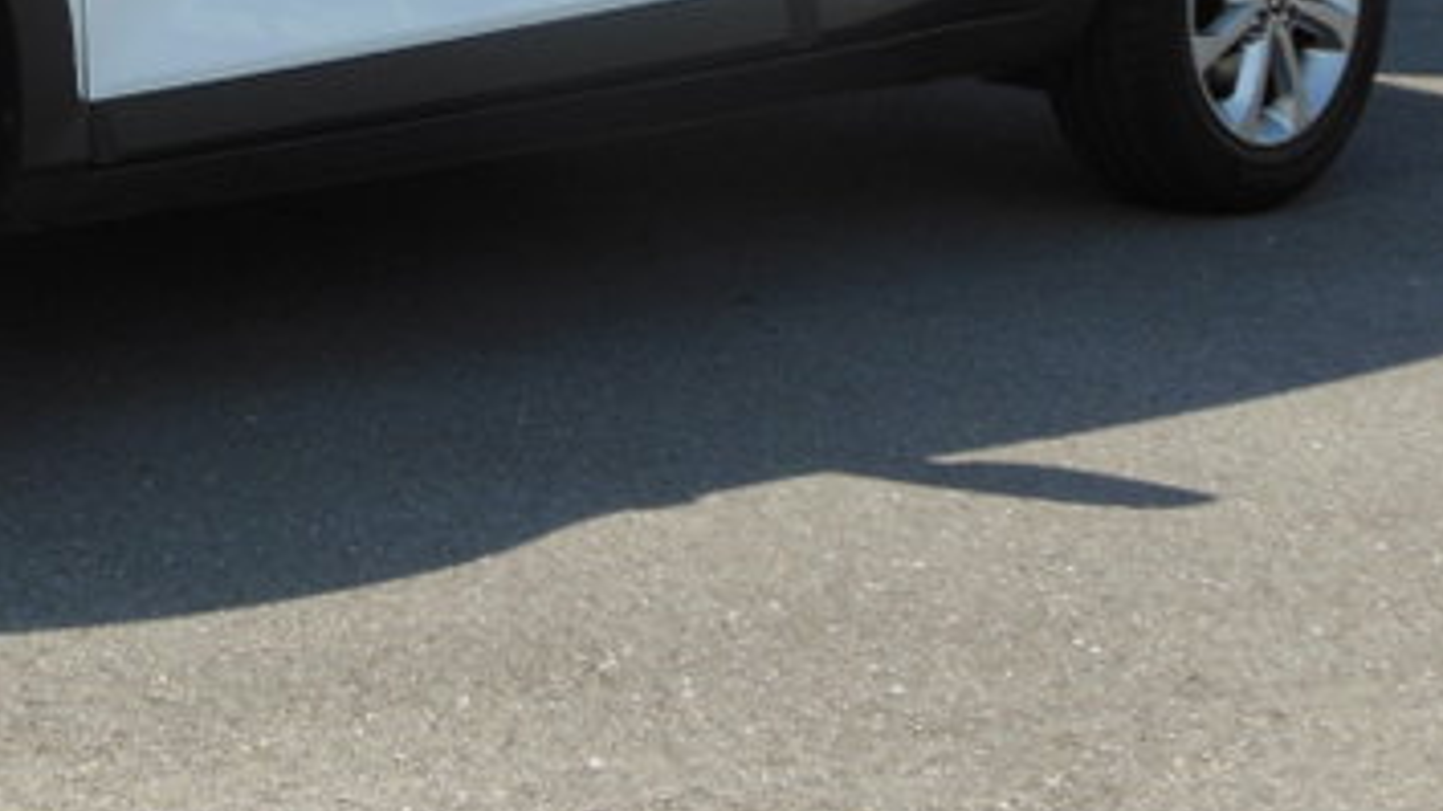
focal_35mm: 89
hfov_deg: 22.7
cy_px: -118
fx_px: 3405
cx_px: -86
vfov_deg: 13.3
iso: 125
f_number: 3.6
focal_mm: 6.8
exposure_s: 1/800
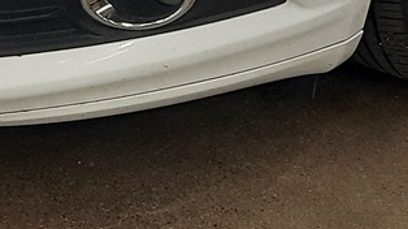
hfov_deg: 17.2
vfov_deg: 9.0
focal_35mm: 125
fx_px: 1351
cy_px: -264
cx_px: 216
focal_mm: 4.6
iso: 100
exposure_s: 1/60
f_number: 2
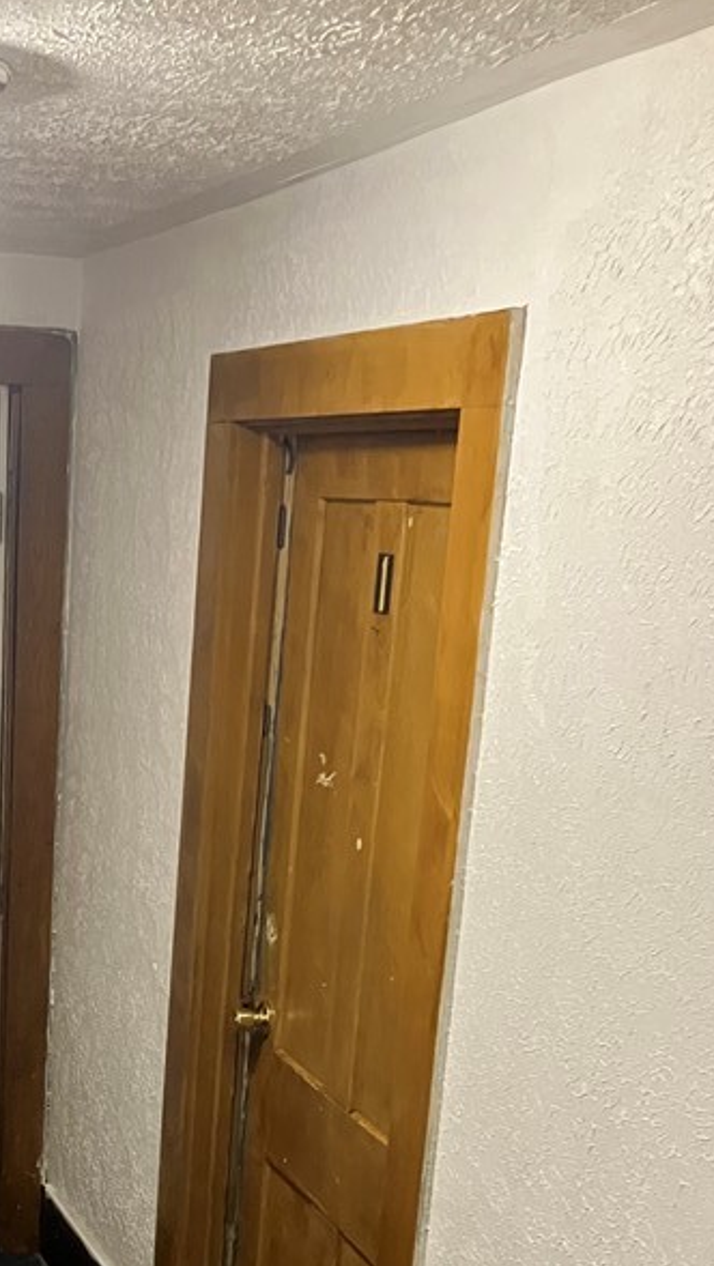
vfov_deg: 37.5
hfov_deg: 21.8
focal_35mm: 53
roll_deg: -1.3
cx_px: -17
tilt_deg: -18.9
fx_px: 1781
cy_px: 1049
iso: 250
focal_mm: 3.99
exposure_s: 1/40
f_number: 1.8
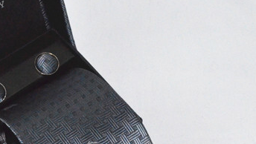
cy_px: 112
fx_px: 1236
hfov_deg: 11.8
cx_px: 49
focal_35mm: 182
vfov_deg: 6.7
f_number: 29
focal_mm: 50
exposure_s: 1/250
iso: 6400
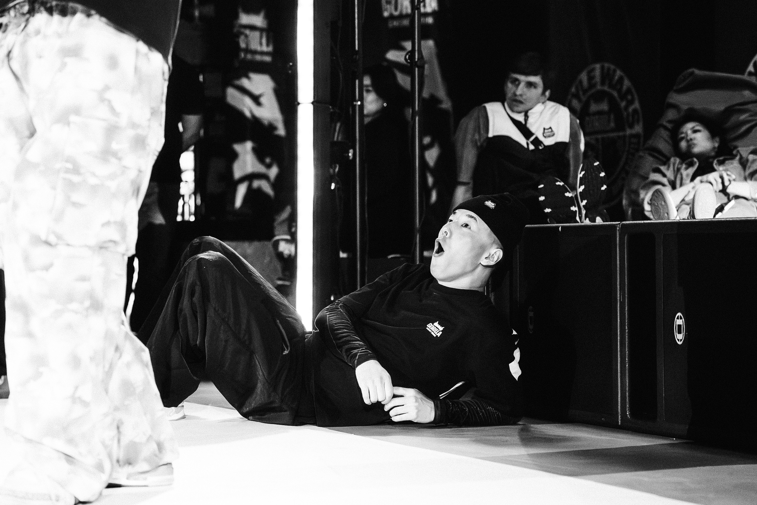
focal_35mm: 91
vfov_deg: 15.1
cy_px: 242
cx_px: 388
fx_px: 1904
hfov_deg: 22.5
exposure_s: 1/800
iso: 6400
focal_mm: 70
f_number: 2.8
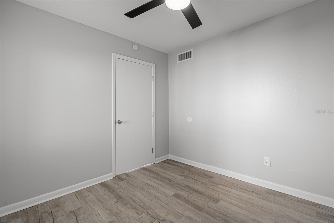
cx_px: 167
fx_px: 148
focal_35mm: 16
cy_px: 112
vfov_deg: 73.7
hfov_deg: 96.7
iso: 400
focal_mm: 16
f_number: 8
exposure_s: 1/60
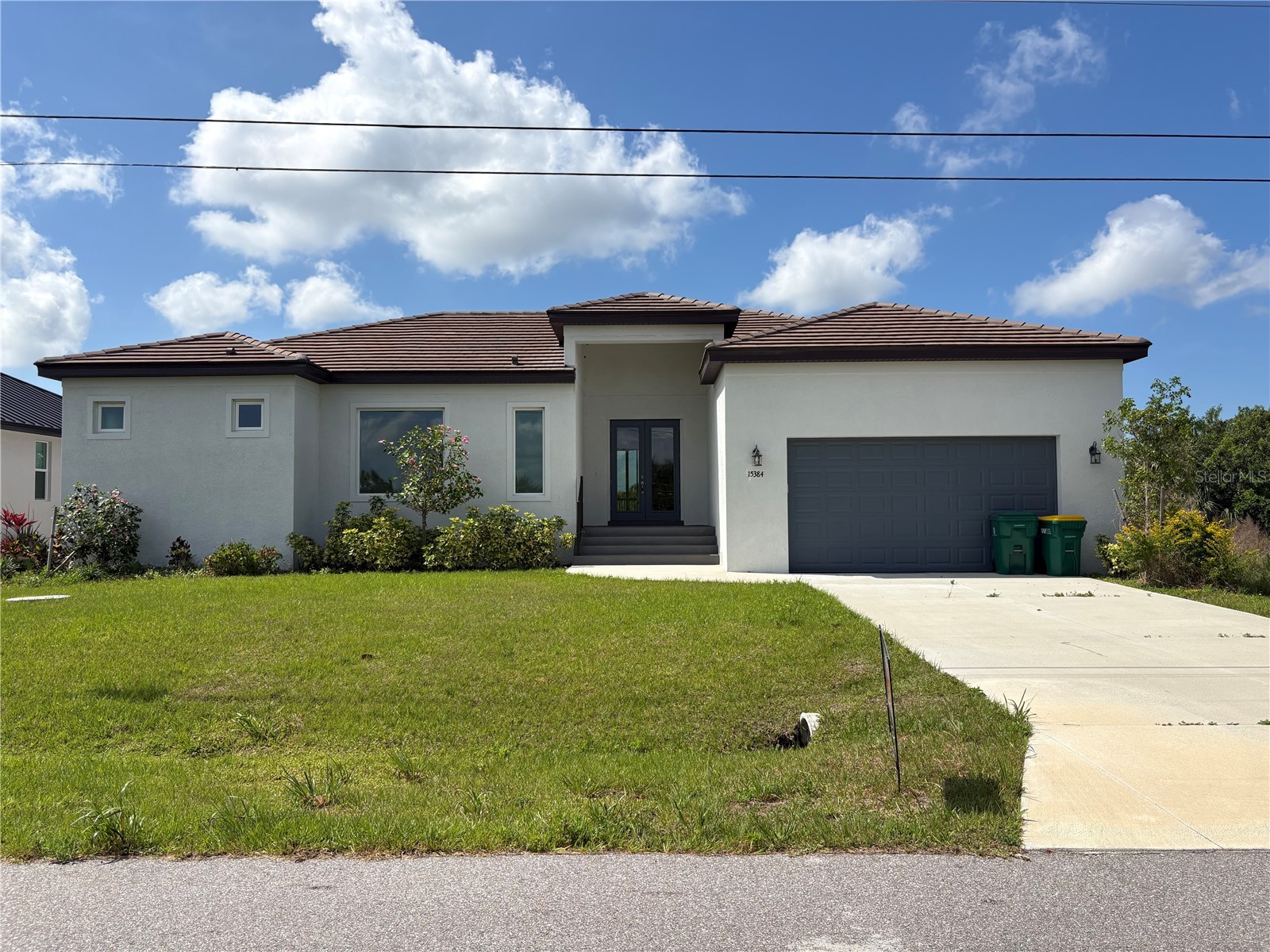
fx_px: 954
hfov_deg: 67.3
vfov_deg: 53.1
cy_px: 476
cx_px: 635
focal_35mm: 26
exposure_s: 1/5348
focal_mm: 5.96
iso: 50
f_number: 1.6
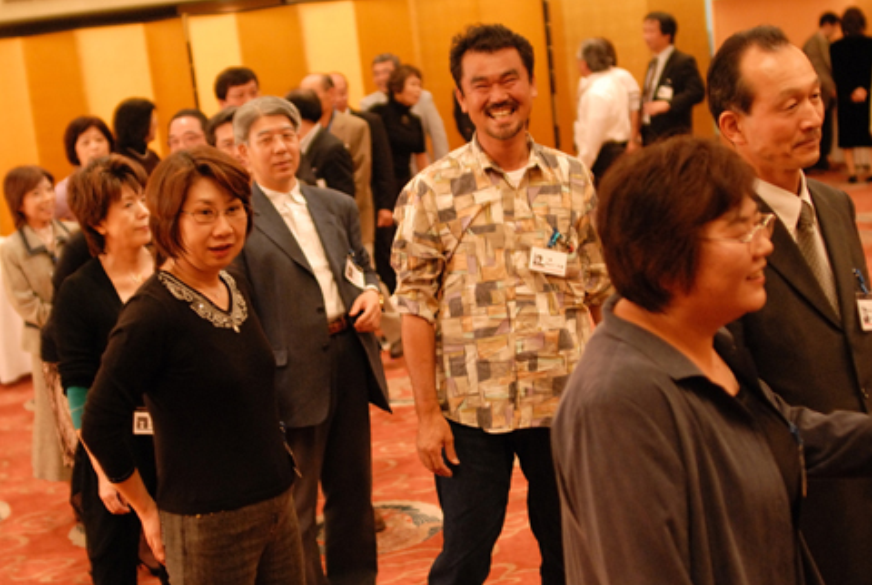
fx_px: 1359
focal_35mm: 56
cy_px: 330
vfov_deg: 24.3
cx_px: 436
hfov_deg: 35.6
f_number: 2
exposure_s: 1/80
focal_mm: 28
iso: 800
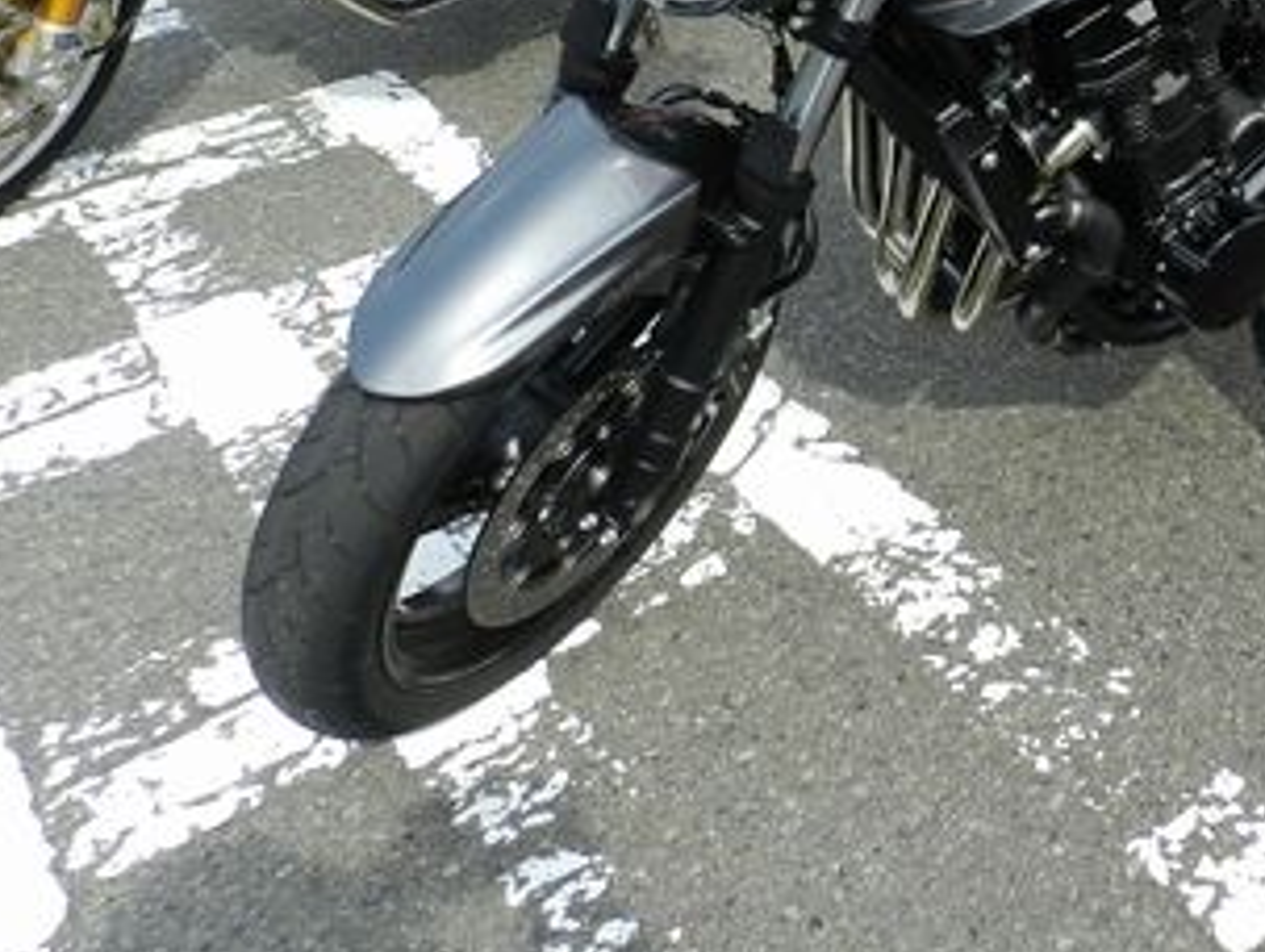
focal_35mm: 47
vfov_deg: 29.0
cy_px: 10
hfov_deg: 37.8
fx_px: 1720
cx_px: 1127
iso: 160
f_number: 3.4
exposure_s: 1/1000
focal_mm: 4
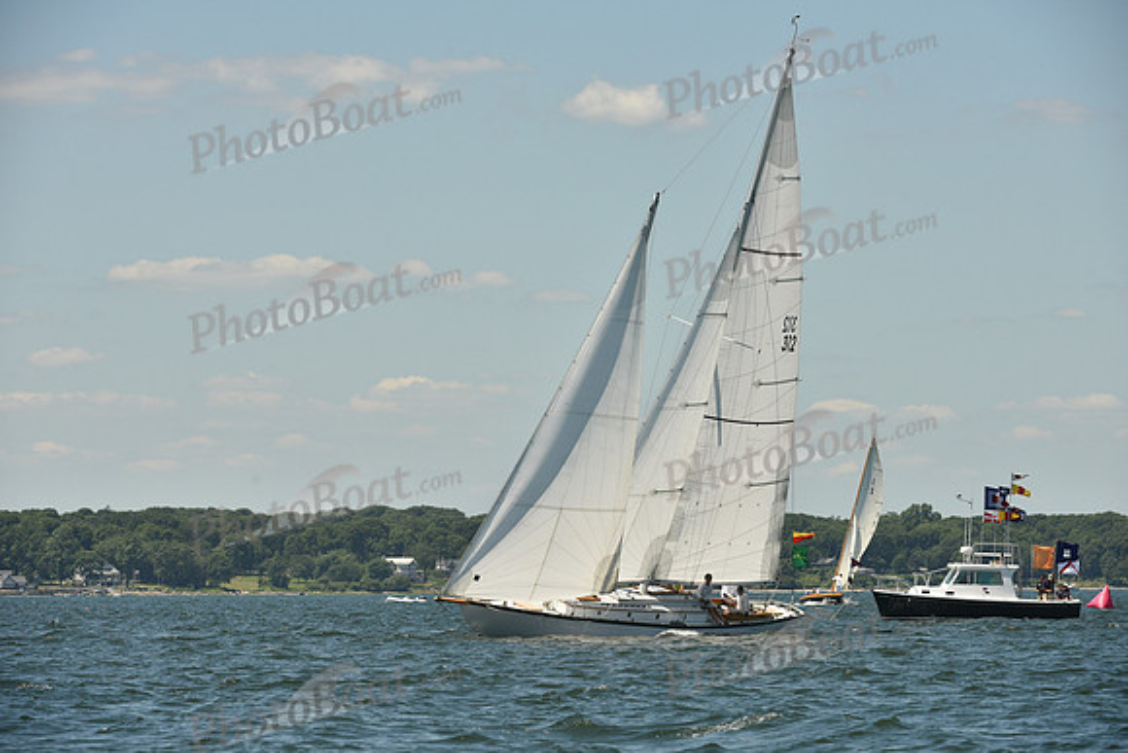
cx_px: 564
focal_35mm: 200
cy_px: 376
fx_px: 6268
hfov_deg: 10.3
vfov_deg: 6.9
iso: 250
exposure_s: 1/1000
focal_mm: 200
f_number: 8
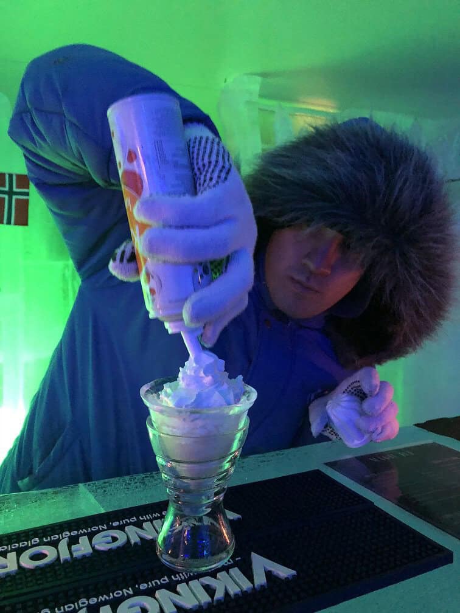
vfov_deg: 63.4
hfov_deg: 49.7
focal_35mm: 28
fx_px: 496
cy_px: 306
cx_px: 230
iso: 125
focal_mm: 4
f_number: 1.8
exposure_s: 1/4
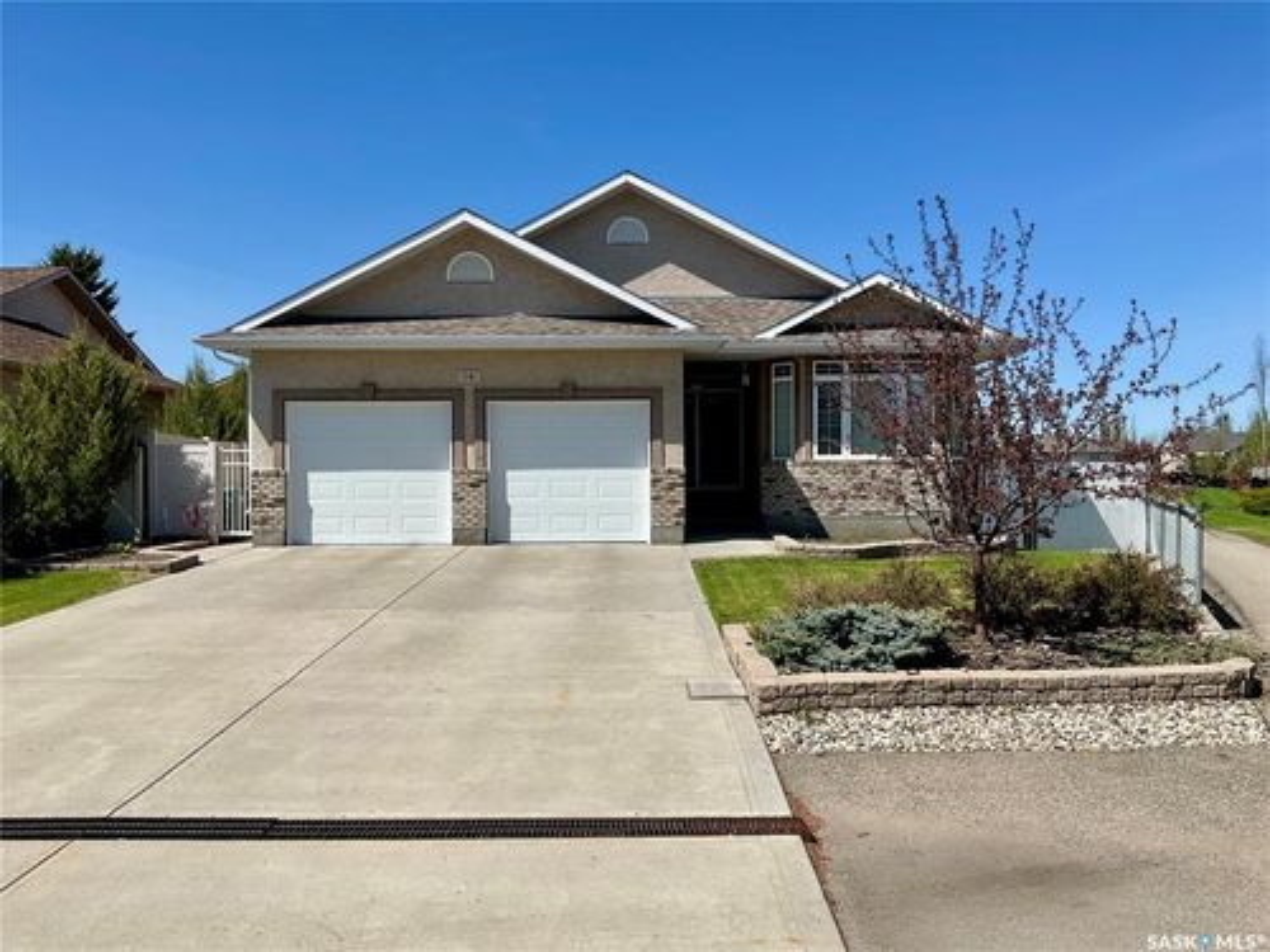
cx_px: 635
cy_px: 476
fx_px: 1064
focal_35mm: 29
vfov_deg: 48.2
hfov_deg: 61.7
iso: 16
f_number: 1.8
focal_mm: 3
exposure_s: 1/3322
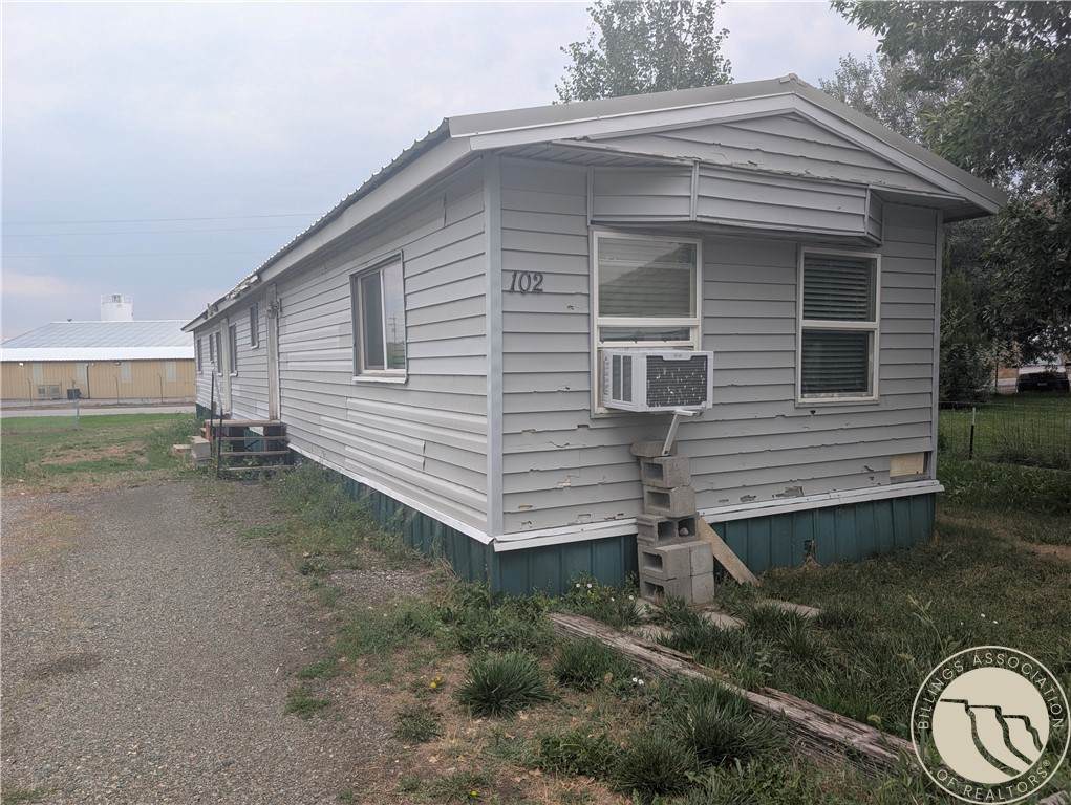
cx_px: 536
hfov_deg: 71.5
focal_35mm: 24
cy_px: 402
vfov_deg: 56.9
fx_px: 743
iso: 21
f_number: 1.68
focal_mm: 6.9
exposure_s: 1/284
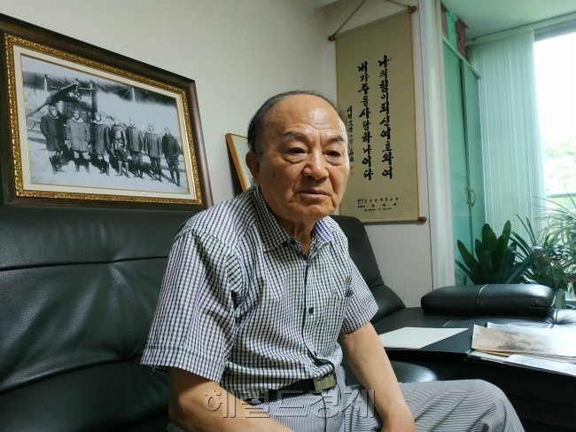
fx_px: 399
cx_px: 288
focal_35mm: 24
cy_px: 216
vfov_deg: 56.8
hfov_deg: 71.6
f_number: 1.9
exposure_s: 1/40
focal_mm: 3.94
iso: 320
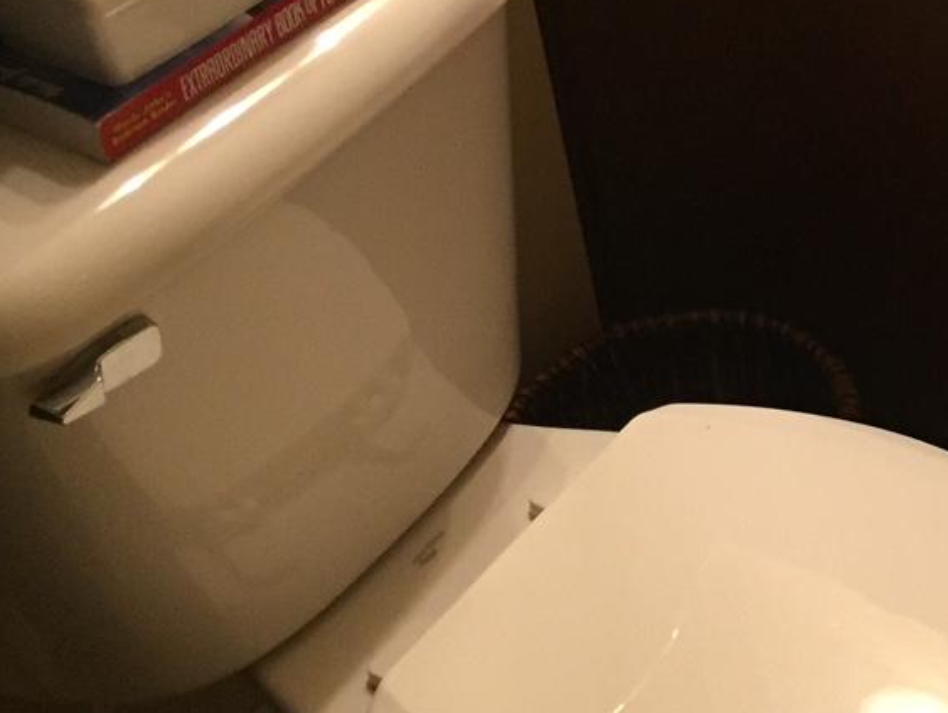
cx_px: 1236
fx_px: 2302
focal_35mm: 84
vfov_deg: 16.8
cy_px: -152
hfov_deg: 21.1
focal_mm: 4.15
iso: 160
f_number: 2.2
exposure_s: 1/30
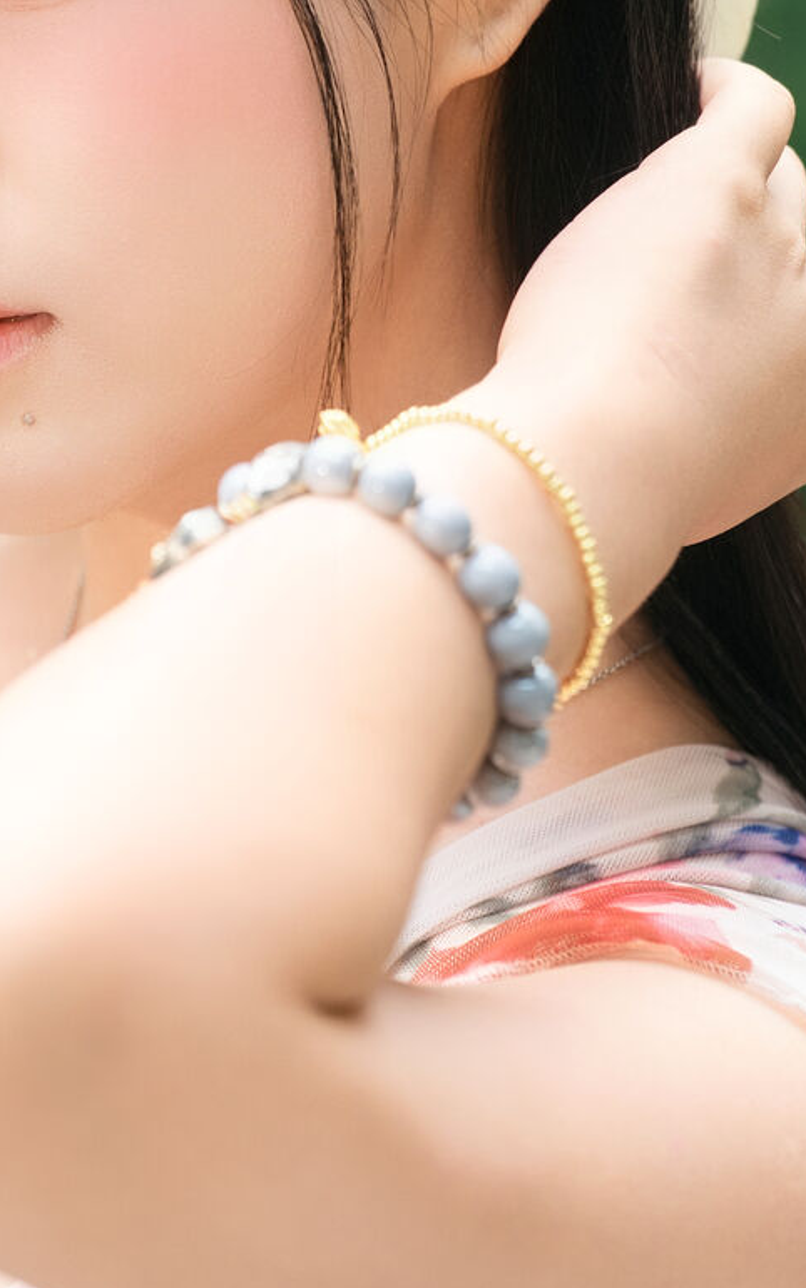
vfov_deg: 9.0
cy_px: 204
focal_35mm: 233
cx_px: 197
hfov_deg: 5.6
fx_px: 8187
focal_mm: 98
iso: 400
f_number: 4
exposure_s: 1/160
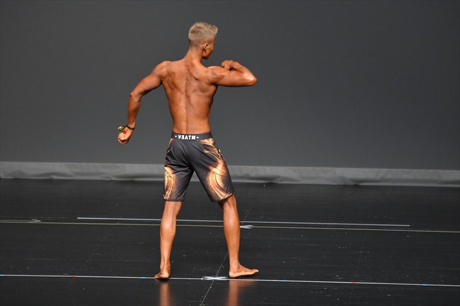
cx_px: 230
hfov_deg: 6.5
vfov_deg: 4.4
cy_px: 153
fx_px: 4023
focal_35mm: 315
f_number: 5.6
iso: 2500
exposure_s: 1/400
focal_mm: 210
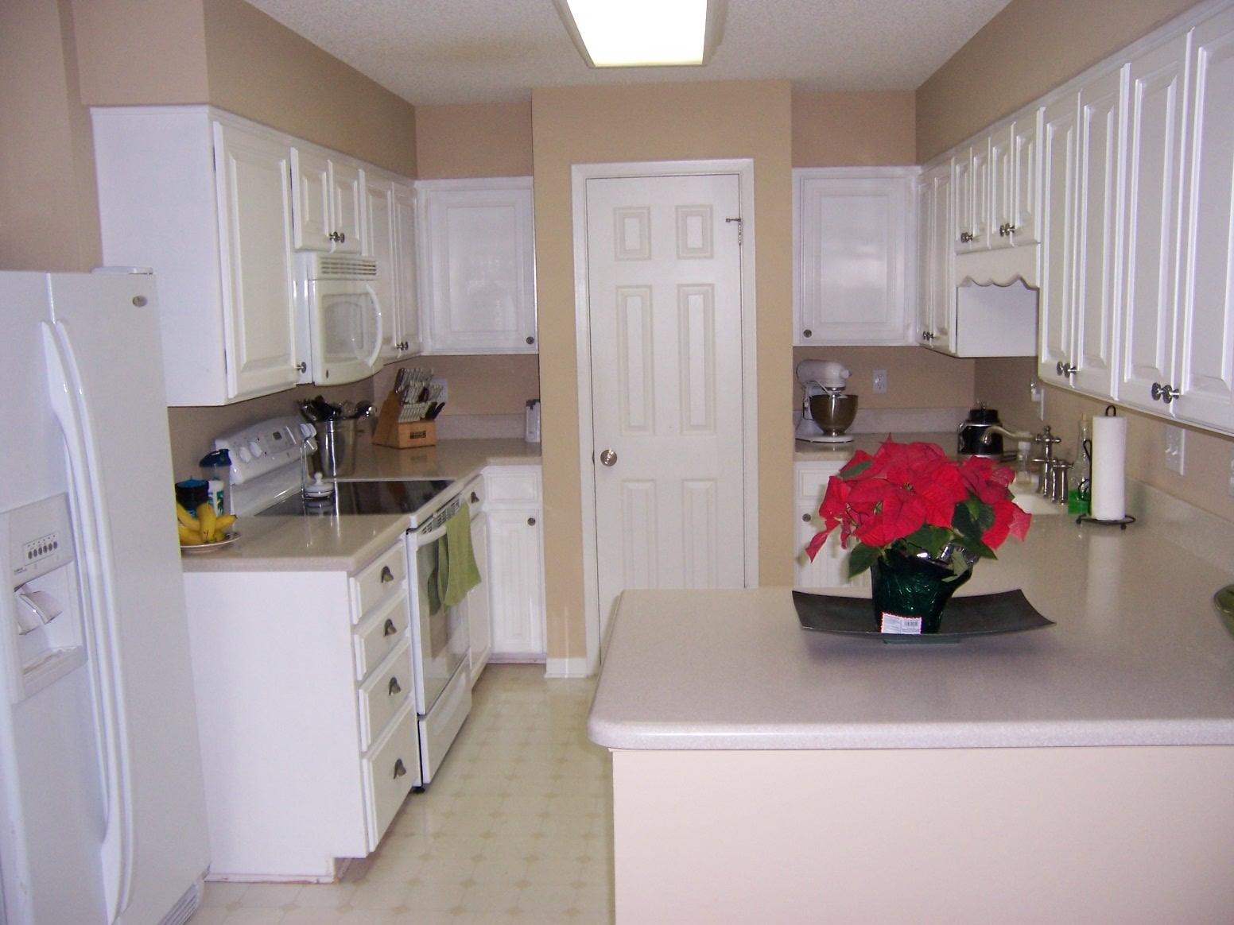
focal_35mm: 33
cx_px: 617
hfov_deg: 55.4
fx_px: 1176
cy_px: 462
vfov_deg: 42.9
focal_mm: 5.5
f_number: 2.8
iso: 140
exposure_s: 1/60
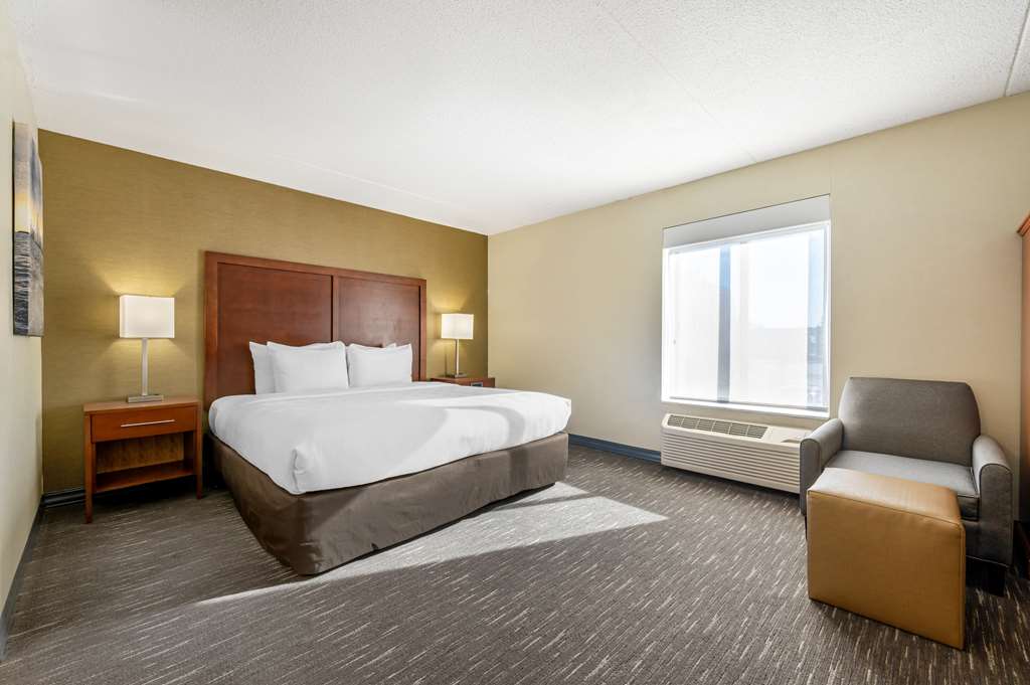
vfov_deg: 77.2
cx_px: 515
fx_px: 429
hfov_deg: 100.4
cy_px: 342
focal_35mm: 15
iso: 200
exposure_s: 1/30
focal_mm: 15
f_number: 10
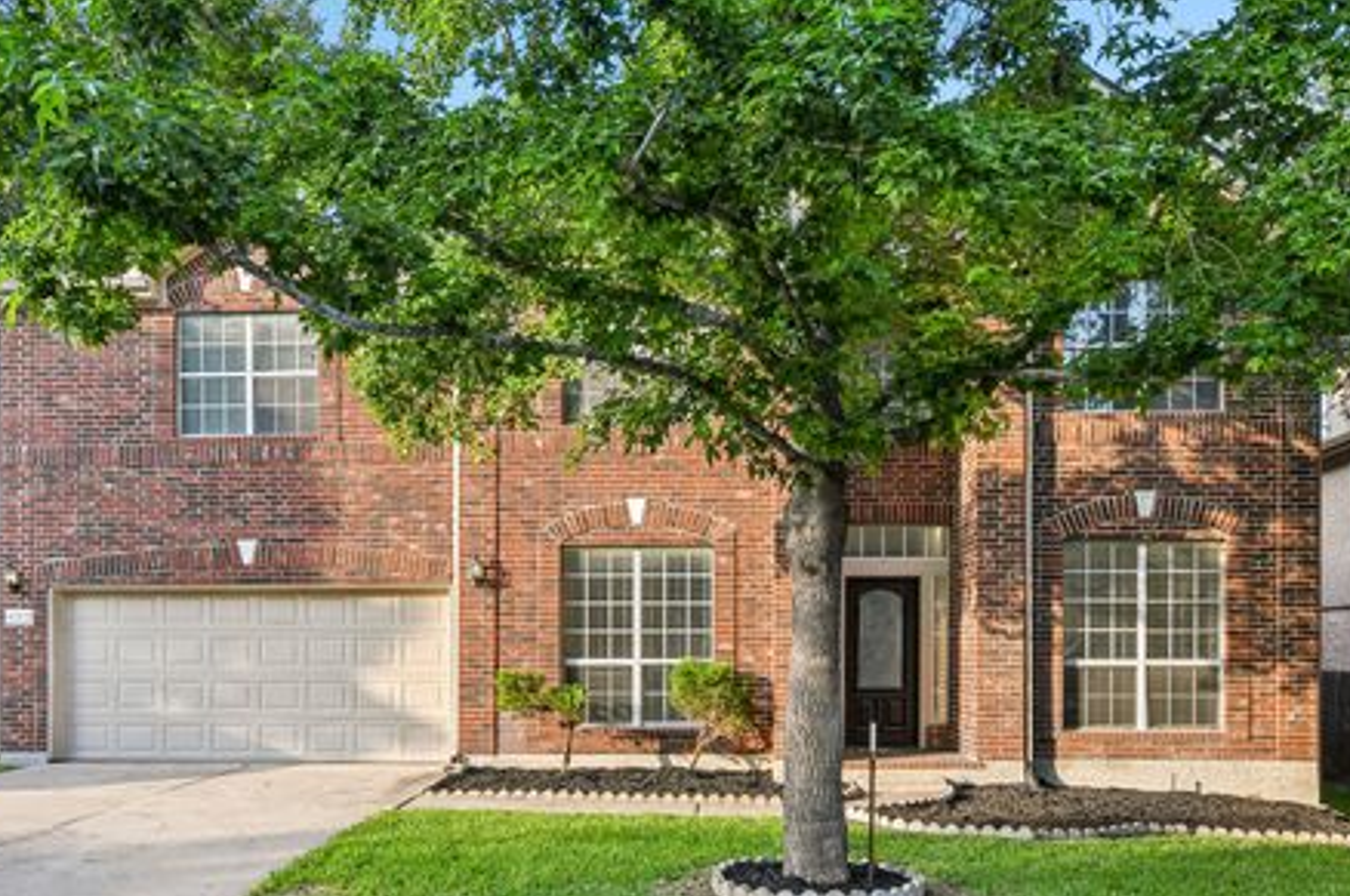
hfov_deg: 57.9
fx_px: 1220
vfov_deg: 40.3
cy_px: 399
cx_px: 675
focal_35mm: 33
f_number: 8
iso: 400
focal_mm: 19
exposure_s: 1/400
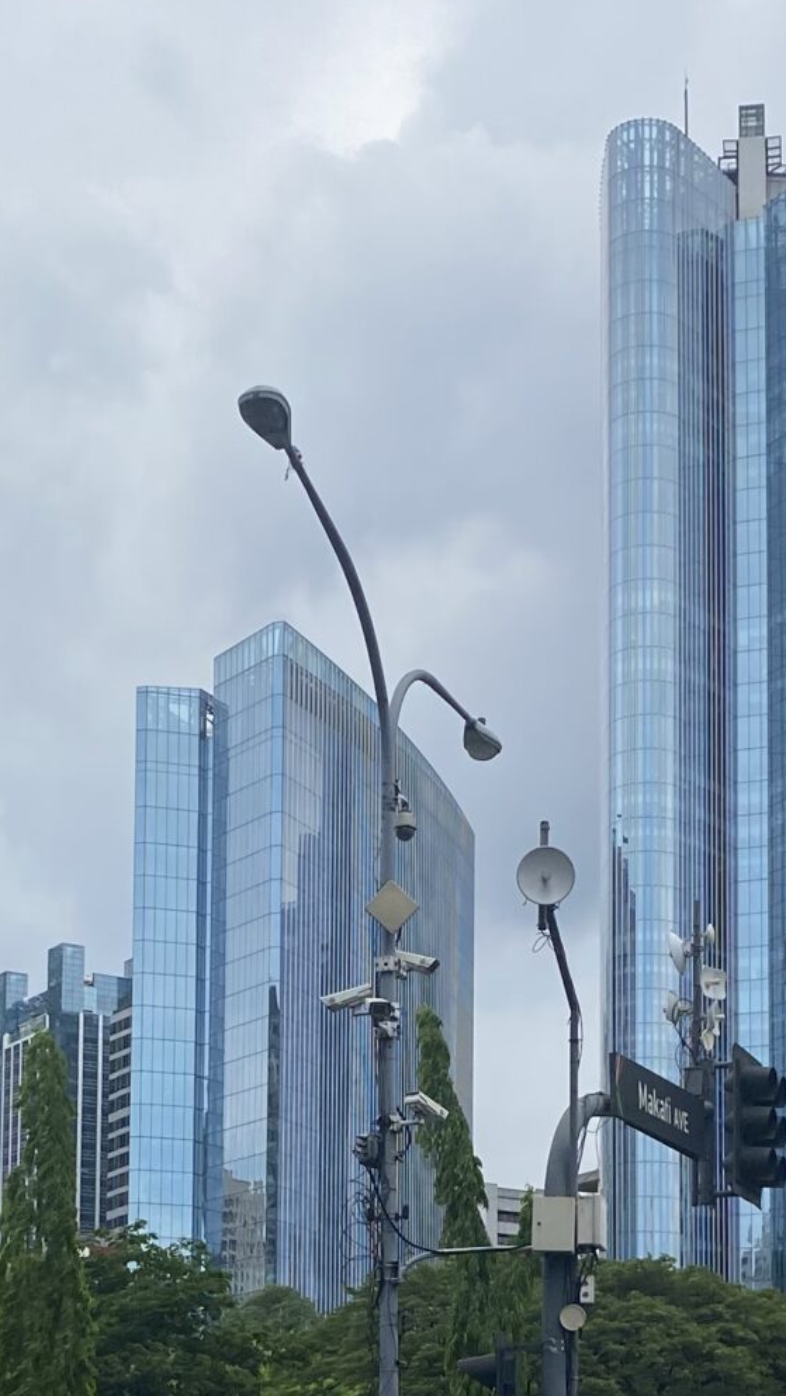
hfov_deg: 16.5
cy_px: 1262
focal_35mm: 73
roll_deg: -0.4
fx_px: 2703
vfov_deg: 27.9
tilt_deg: +8.8
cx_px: 333
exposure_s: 1/3610
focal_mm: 4.25
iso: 32
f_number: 1.8
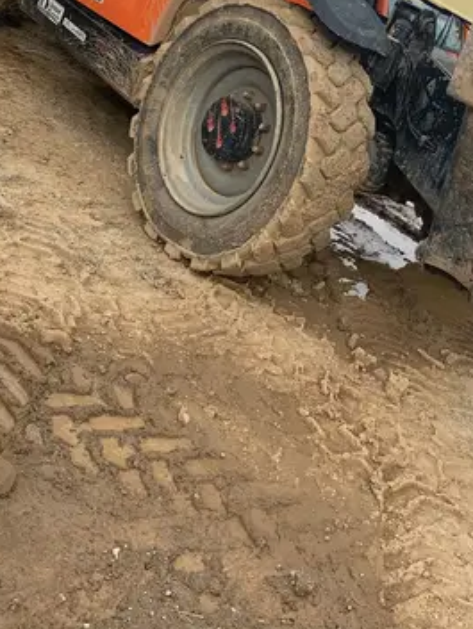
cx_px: 352
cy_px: 65
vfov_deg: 33.7
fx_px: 983
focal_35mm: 54
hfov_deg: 26.7
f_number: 1.8
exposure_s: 1/864
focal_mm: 4.25
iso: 25
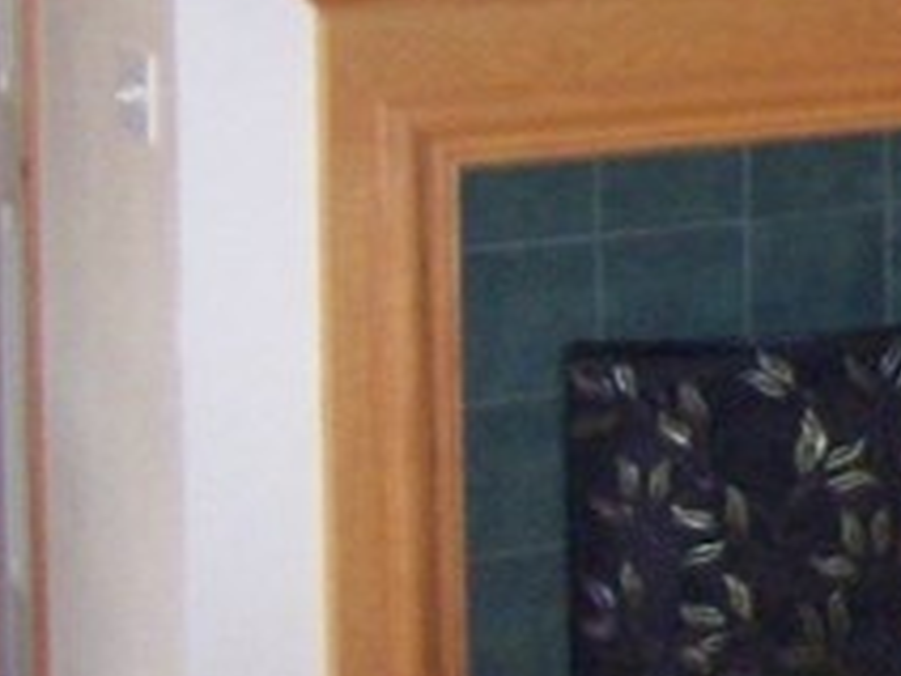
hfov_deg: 14.7
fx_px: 2889
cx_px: 1781
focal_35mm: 111
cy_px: -208
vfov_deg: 12.9
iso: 200
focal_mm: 3.8
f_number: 2.8
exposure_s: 1/30
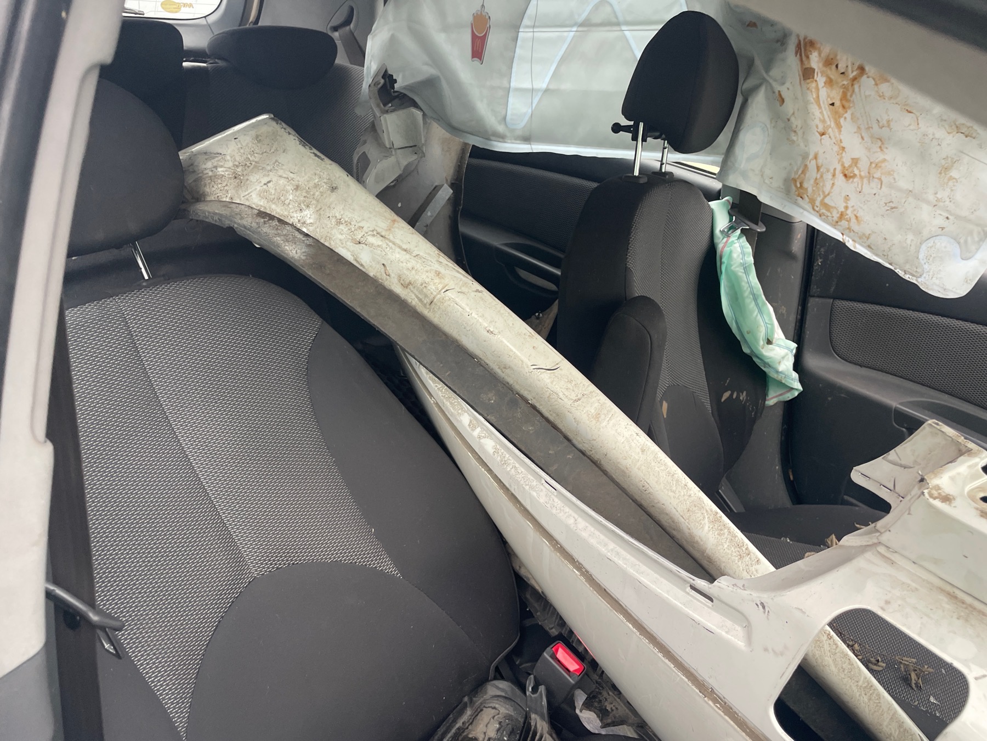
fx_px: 741
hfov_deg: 67.3
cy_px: 370
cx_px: 494
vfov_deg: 53.1
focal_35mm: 26
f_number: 1.6
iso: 125
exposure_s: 1/79
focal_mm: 4.2
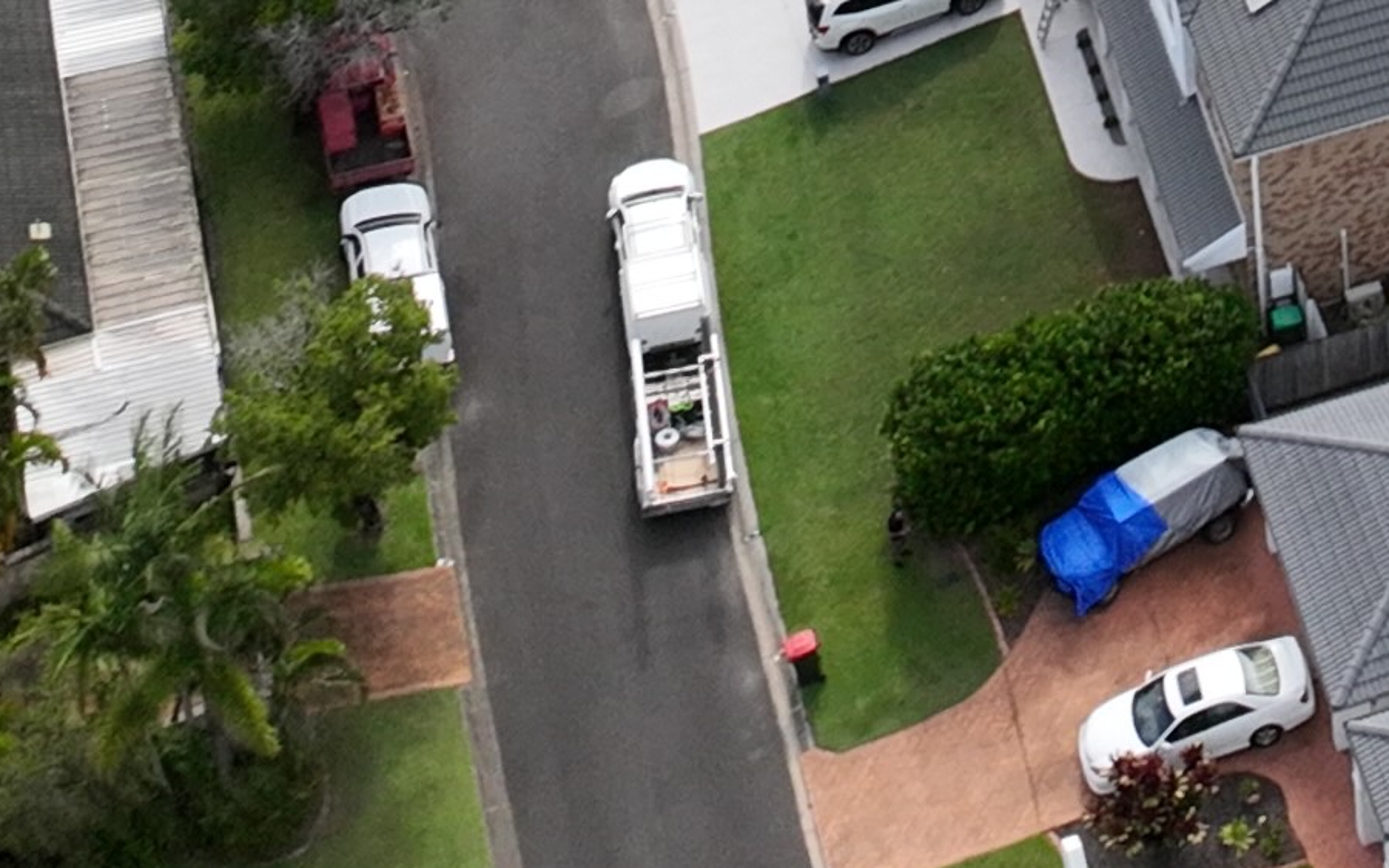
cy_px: -1785
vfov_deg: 7.6
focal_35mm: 149
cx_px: 2123
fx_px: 5640
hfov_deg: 13.2
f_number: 2.8
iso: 140
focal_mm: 12.29
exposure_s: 1/200
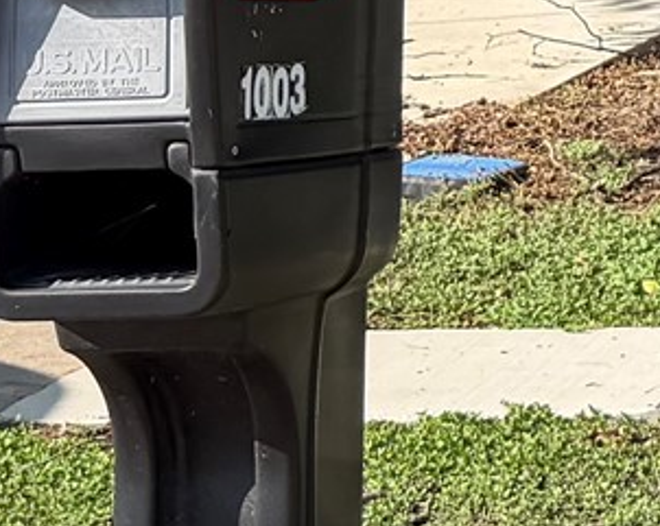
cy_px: -364
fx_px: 3103
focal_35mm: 159
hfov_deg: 10.3
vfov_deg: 9.3
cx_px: 1652
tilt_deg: +1.3
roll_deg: -0.3
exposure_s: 1/1770
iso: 80
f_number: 1.78
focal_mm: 6.76
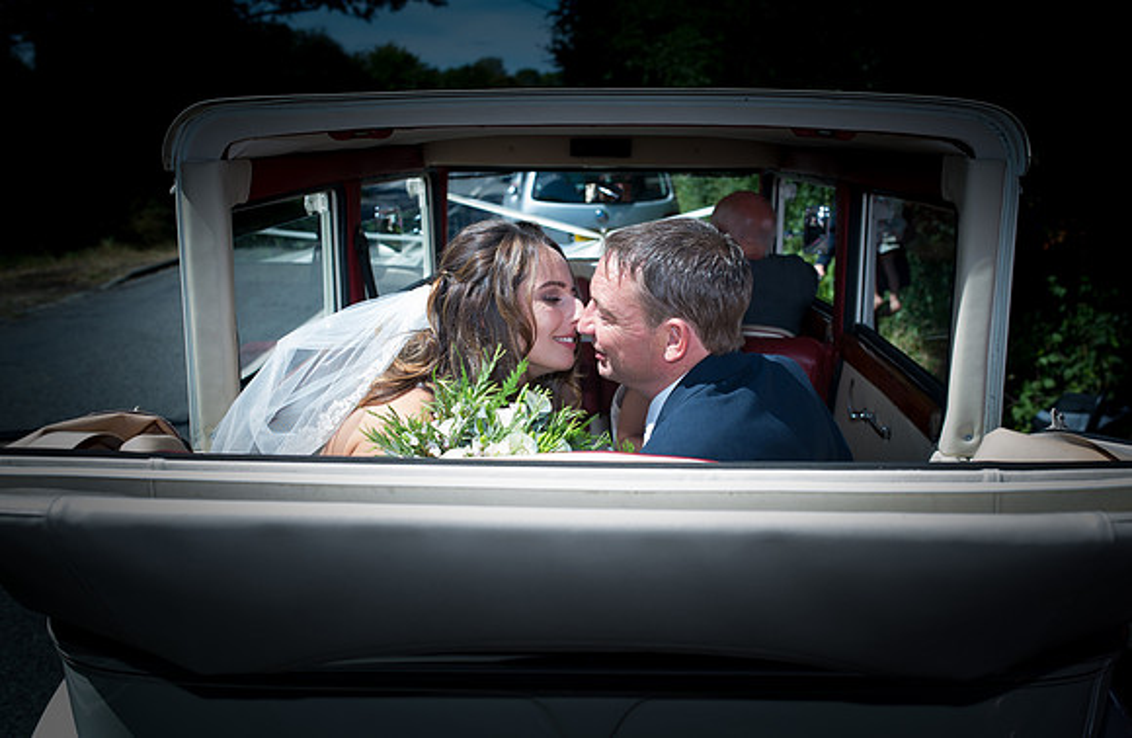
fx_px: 1149
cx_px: 578
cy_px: 345
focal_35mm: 37
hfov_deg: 52.4
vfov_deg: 35.6
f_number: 4.5
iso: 100
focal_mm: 35
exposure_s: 1/320
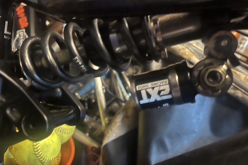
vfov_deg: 46.4
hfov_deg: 65.5
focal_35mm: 28
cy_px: 84
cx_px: 123
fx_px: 193
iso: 800
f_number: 1.6
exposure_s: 1/17
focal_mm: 5.1
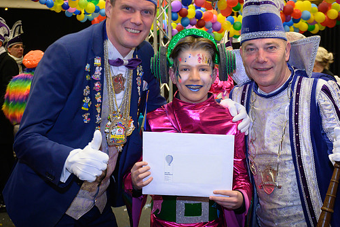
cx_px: 193
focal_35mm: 73
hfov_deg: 27.7
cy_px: 97
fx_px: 689
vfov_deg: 18.7
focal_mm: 42
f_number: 5.6
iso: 1600
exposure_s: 1/60
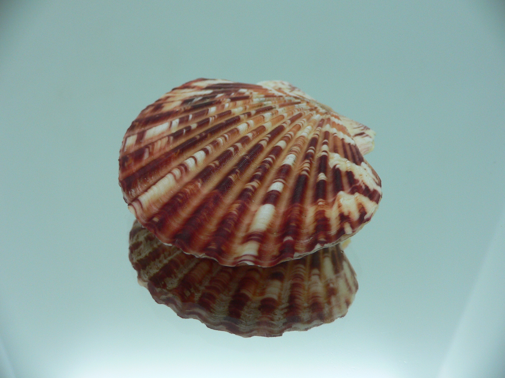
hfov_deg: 52.6
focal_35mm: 35
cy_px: 189
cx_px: 252
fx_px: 511
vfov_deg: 40.7
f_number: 2.8
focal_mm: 4.6
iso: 80
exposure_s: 1/60
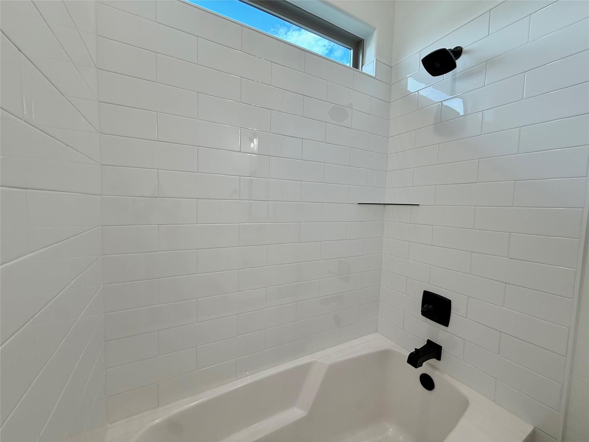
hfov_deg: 102.1
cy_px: 221
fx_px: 238
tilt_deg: -3.9
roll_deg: -1.7
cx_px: 294
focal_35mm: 14
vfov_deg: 85.7
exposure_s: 1/120
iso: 80
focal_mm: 2.22
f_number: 2.2
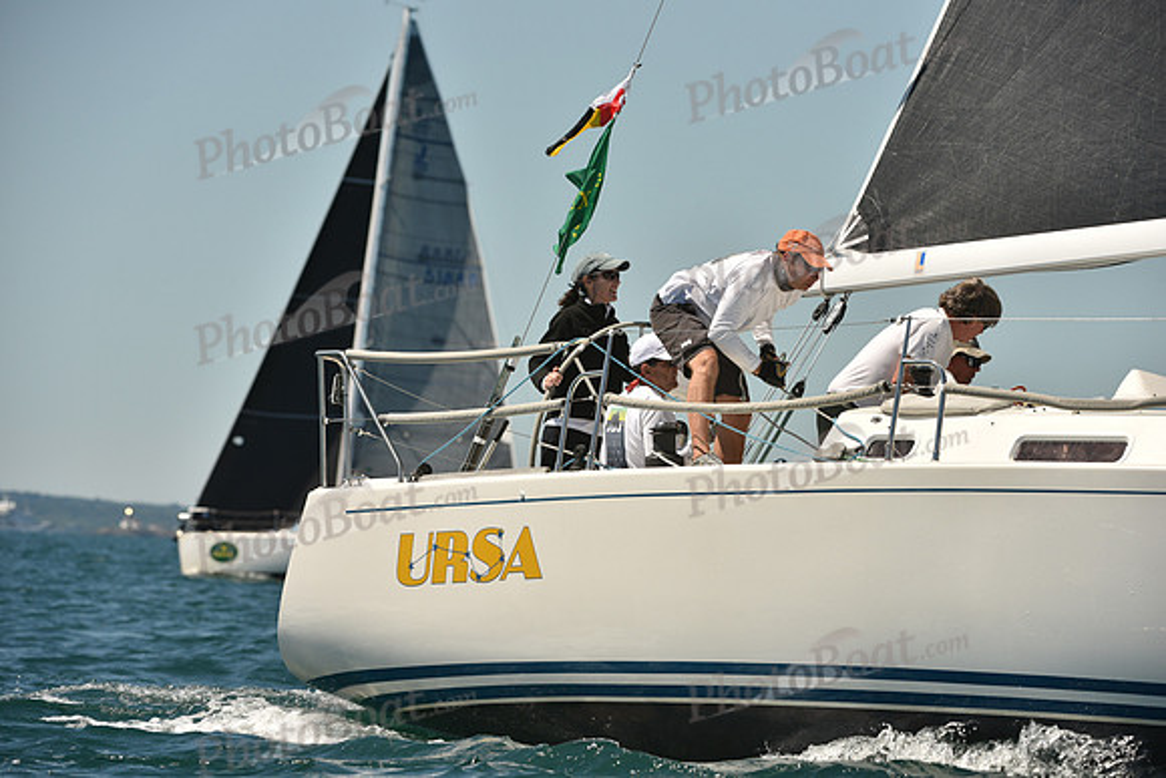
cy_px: 389
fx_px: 8099
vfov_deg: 5.5
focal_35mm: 250
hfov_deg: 8.2
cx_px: 583
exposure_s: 1/1250
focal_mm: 250
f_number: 8
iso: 250
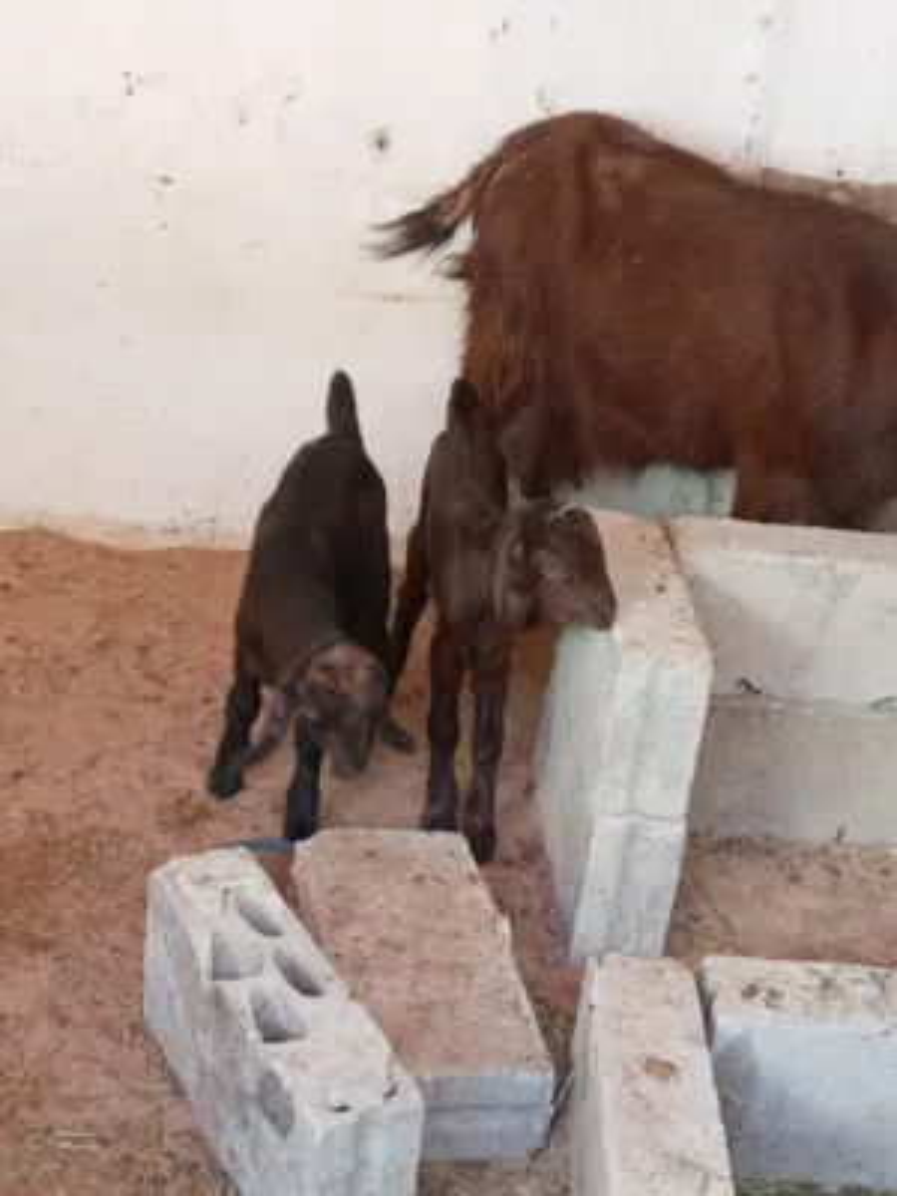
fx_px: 1797
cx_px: 448
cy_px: 598
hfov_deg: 28.0
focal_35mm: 52
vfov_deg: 36.8
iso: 132
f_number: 1.8
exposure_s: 1/33.3
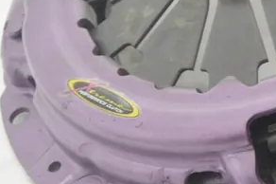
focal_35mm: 137
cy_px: 77
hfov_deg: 13.9
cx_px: 441
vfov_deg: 10.0
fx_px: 1049
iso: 400
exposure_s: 1/80
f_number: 4.2
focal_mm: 15
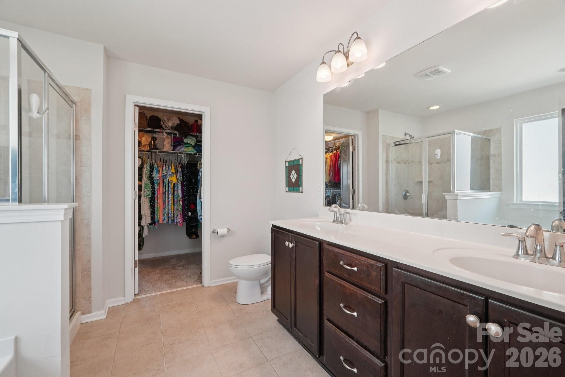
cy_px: 188
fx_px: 235
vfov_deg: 77.3
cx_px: 282
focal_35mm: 15
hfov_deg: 100.4
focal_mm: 10
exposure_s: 1/20
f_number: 8
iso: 400
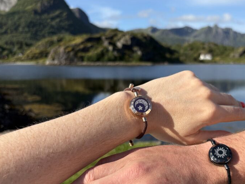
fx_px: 276
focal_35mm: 39
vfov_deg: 36.6
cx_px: 168
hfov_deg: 46.9
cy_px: 116
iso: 50
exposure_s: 1/2985
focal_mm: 6
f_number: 1.6
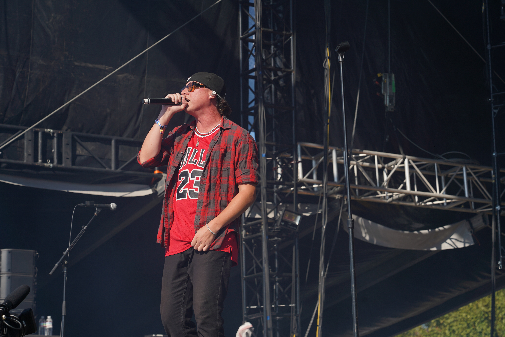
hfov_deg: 19.5
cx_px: 252
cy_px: 168
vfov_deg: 13.0
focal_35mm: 105
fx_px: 1473
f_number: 7.1
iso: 100
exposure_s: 1/400
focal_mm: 105
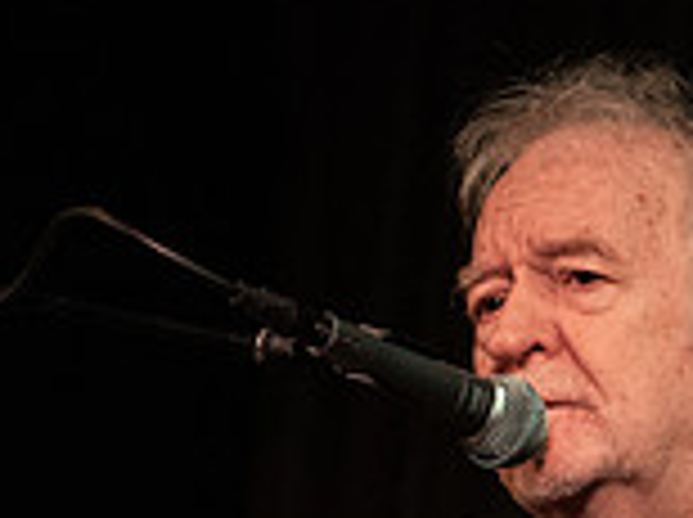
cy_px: 674
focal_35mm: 275
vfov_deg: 5.4
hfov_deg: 7.2
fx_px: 5497
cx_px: 553
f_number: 3.2
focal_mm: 66
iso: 2500
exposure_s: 1/200
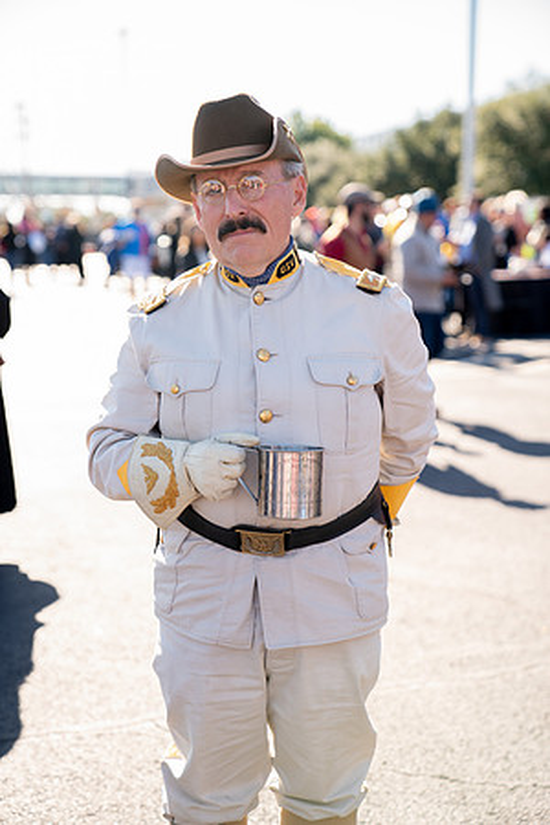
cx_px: 275
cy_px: 412
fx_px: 1604
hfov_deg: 19.5
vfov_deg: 28.8
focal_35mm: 70
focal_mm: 70
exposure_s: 1/250
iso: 100
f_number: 2.8
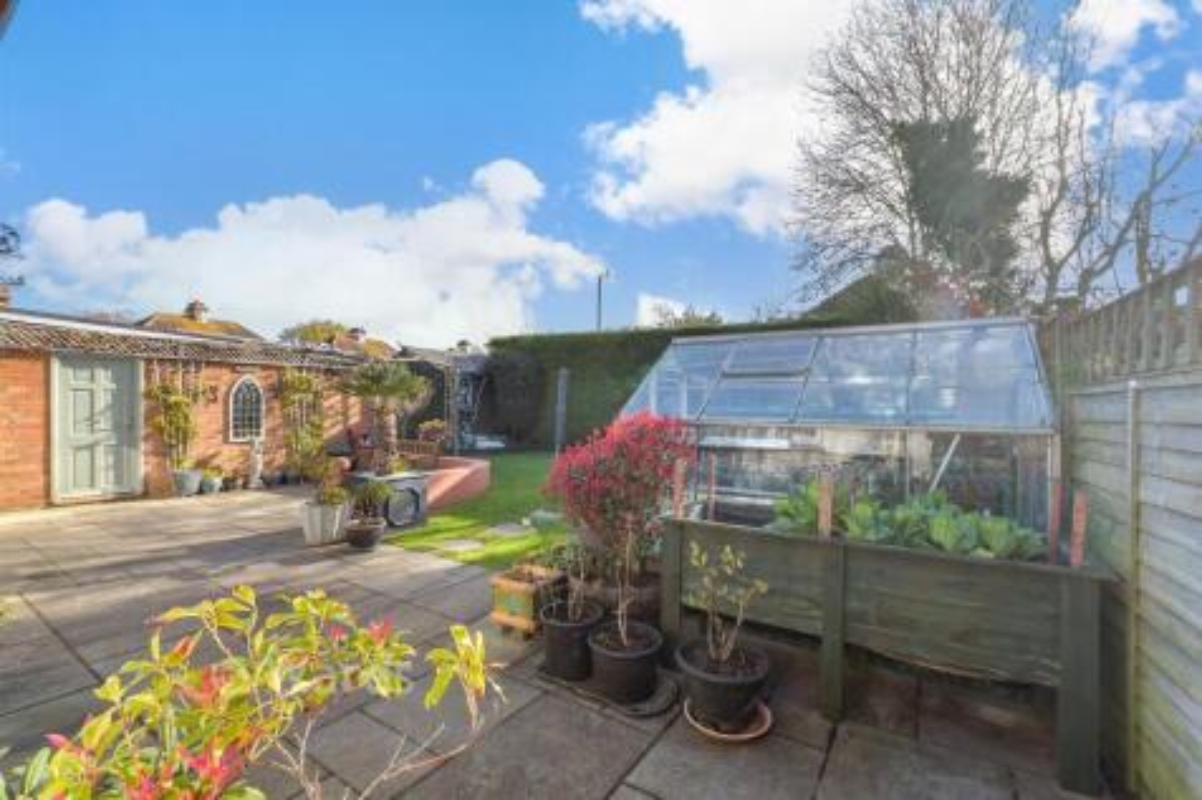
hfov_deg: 100.4
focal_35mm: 15
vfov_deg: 77.3
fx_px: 501
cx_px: 601
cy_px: 400
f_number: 8
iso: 160
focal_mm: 10
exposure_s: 1/125
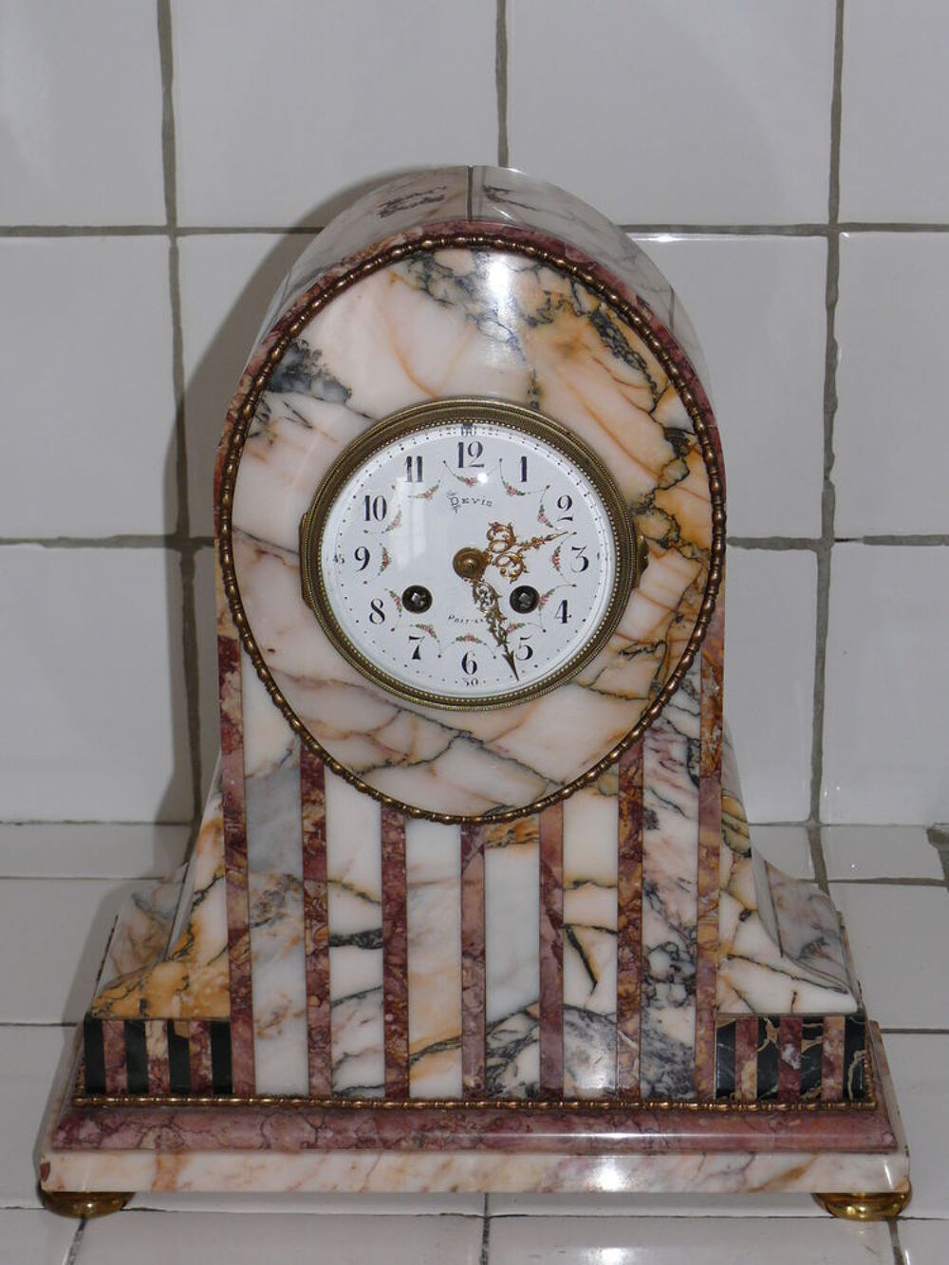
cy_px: 632
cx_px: 474
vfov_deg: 23.3
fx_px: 3070
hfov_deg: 17.6
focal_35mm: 84
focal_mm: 13.3
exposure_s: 1/30
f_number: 3.2
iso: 100
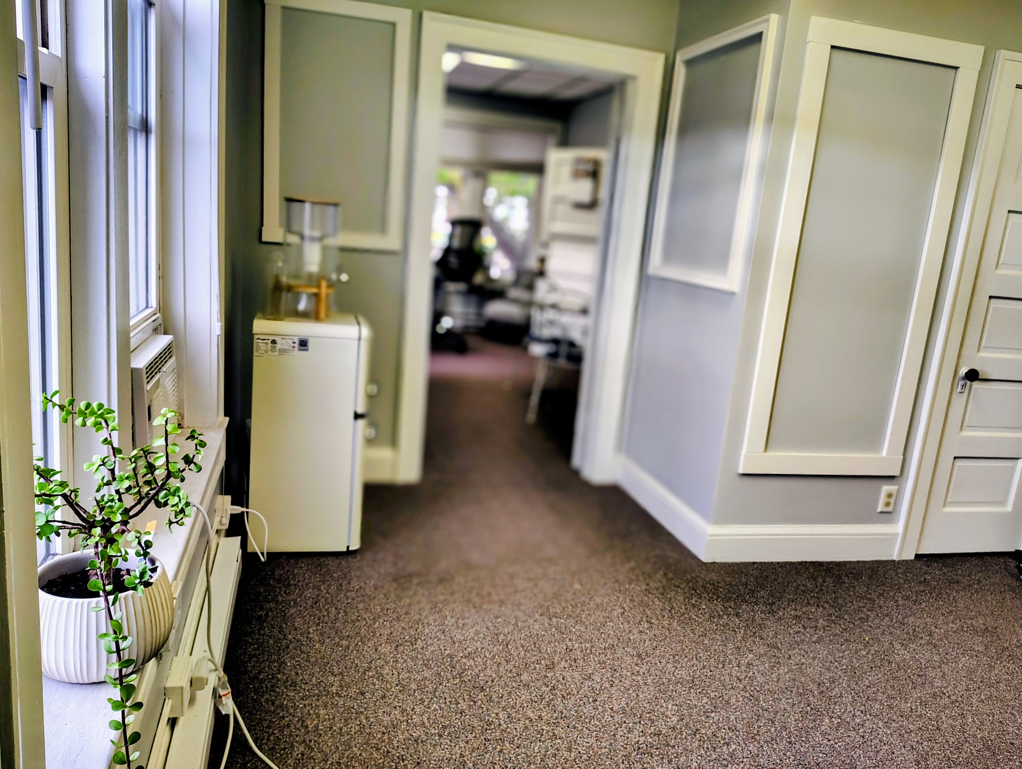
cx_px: 511
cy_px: 384
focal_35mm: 24
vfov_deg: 56.9
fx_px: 710
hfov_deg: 71.5
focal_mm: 5.56
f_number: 1.8
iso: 1050
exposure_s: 1/120
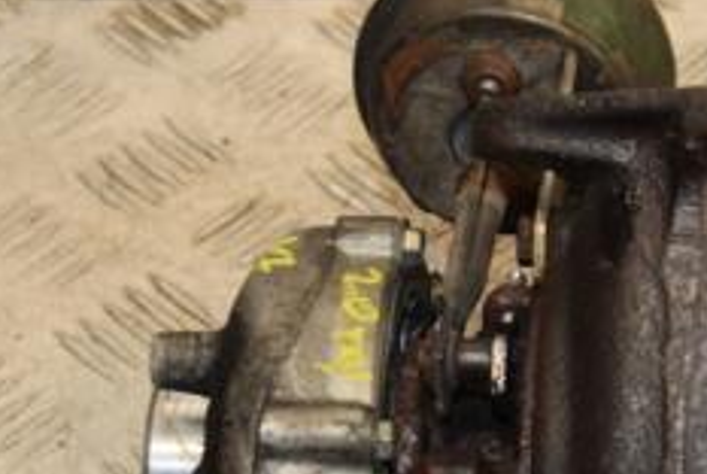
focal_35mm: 162
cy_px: 404
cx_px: 455
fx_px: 3185
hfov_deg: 12.7
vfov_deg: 8.5
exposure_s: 1/200
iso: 800
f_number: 5.6
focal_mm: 42
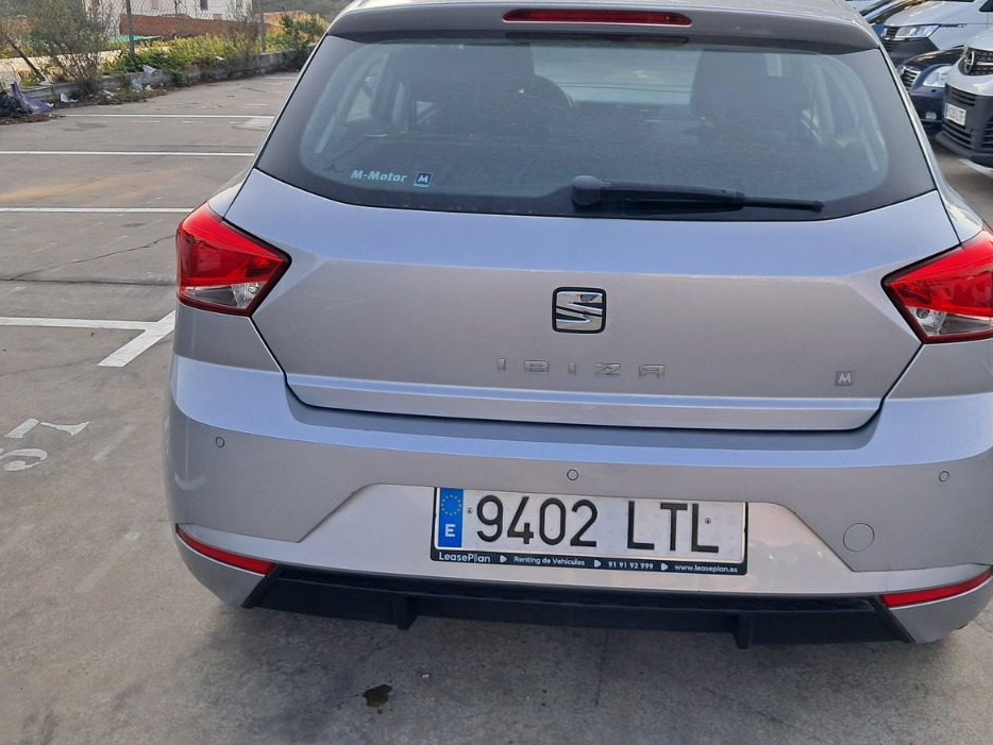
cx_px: 568
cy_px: 280
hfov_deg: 50.0
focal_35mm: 37
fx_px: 1062
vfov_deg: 38.4
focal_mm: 4
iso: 50
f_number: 1.8
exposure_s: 1/237
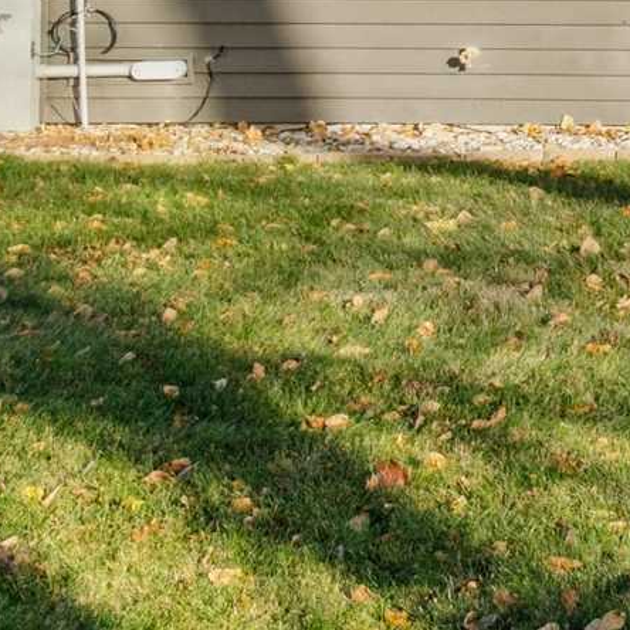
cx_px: 1345
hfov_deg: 10.3
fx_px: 3150
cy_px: -277
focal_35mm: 153
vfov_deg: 11.0
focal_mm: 26
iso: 800
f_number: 10
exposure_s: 1/800
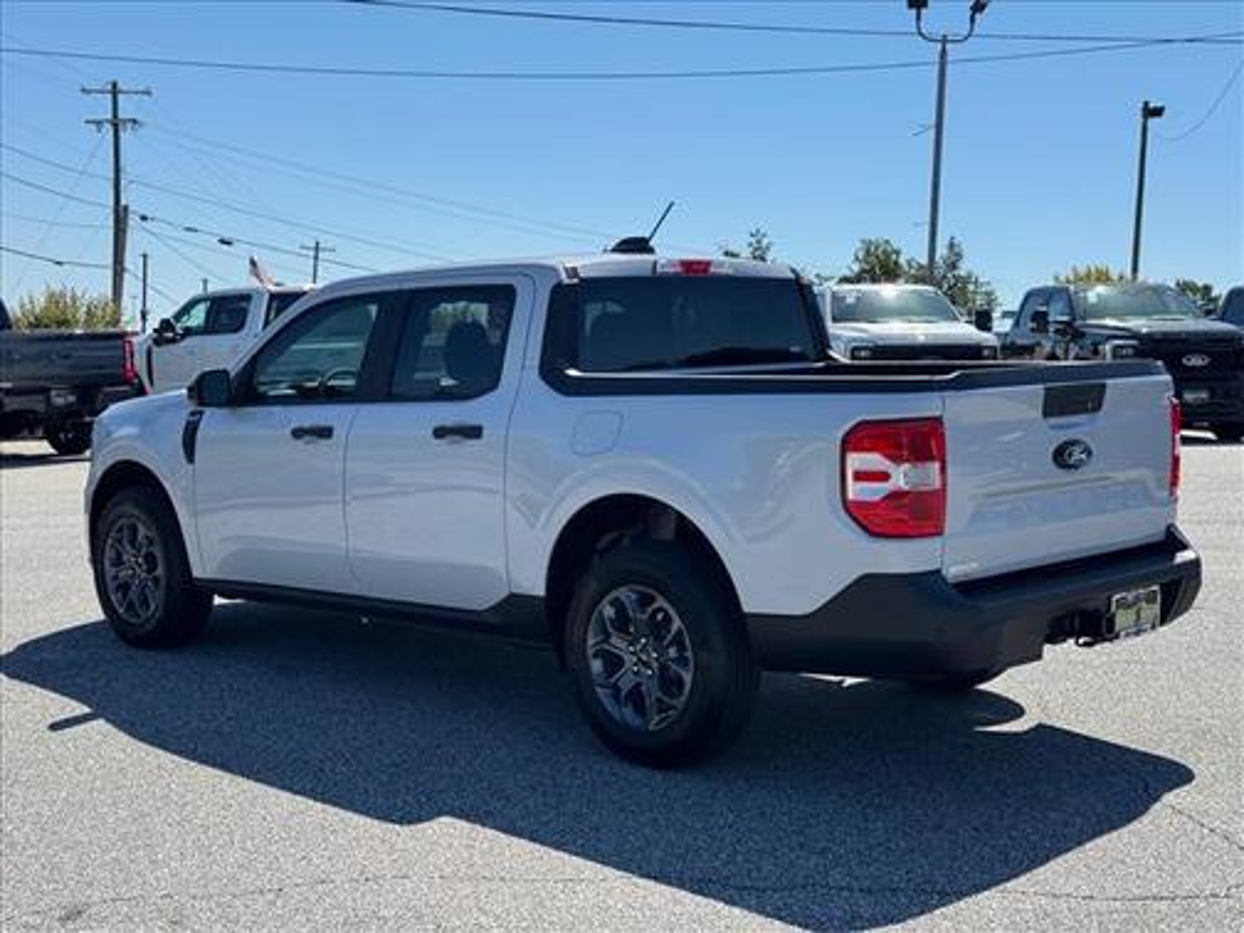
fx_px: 1725
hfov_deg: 39.7
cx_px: 622
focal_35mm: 48
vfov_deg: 30.3
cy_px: 466
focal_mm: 6.76
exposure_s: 1/4310
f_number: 1.78
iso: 64
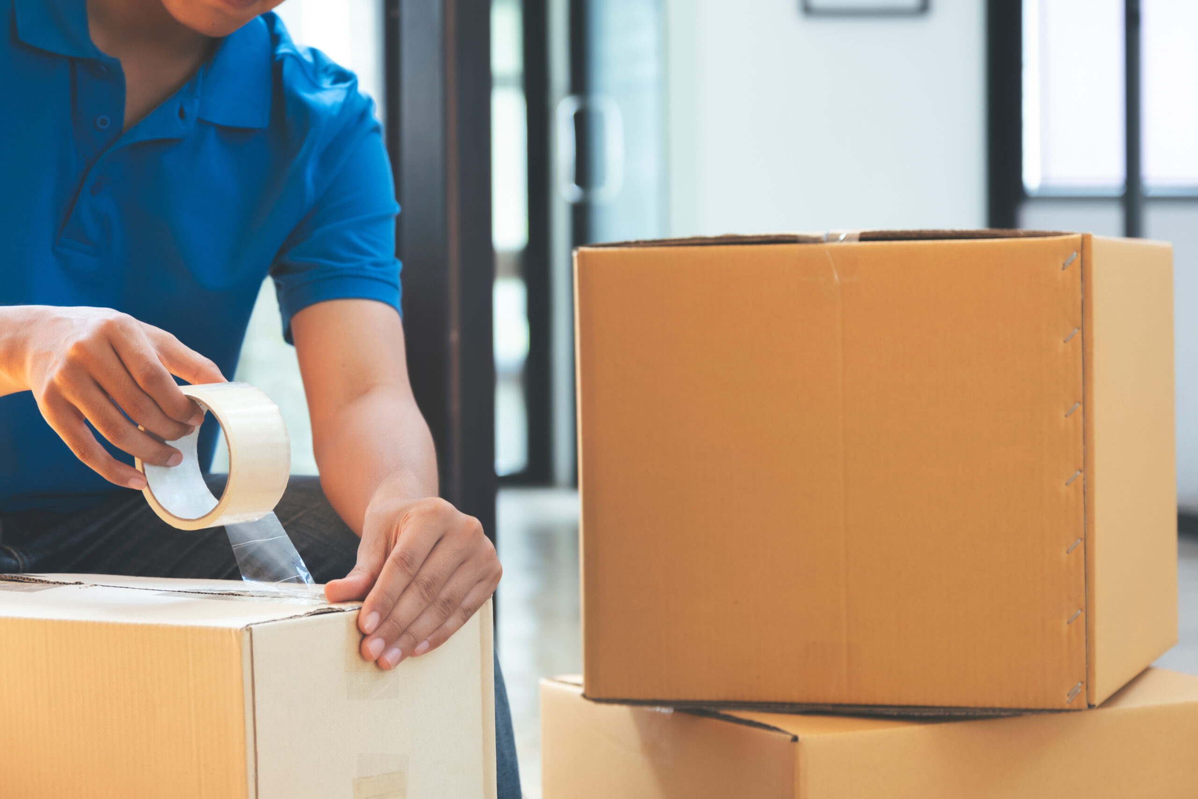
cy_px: 400
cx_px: 599
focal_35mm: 85
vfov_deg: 16.1
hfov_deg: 23.9
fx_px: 2829
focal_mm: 56.5
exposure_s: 1/80
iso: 400
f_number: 4
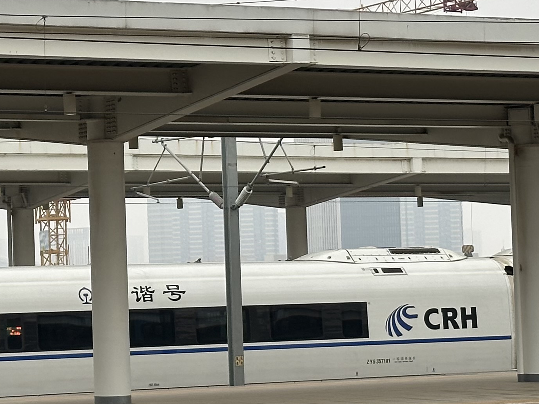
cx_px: 176
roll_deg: +1.8
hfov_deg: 14.1
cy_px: 191
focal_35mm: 140
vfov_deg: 10.6
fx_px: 2180
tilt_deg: +3.0
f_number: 1.78
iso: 64
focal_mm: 6.86
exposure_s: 1/634
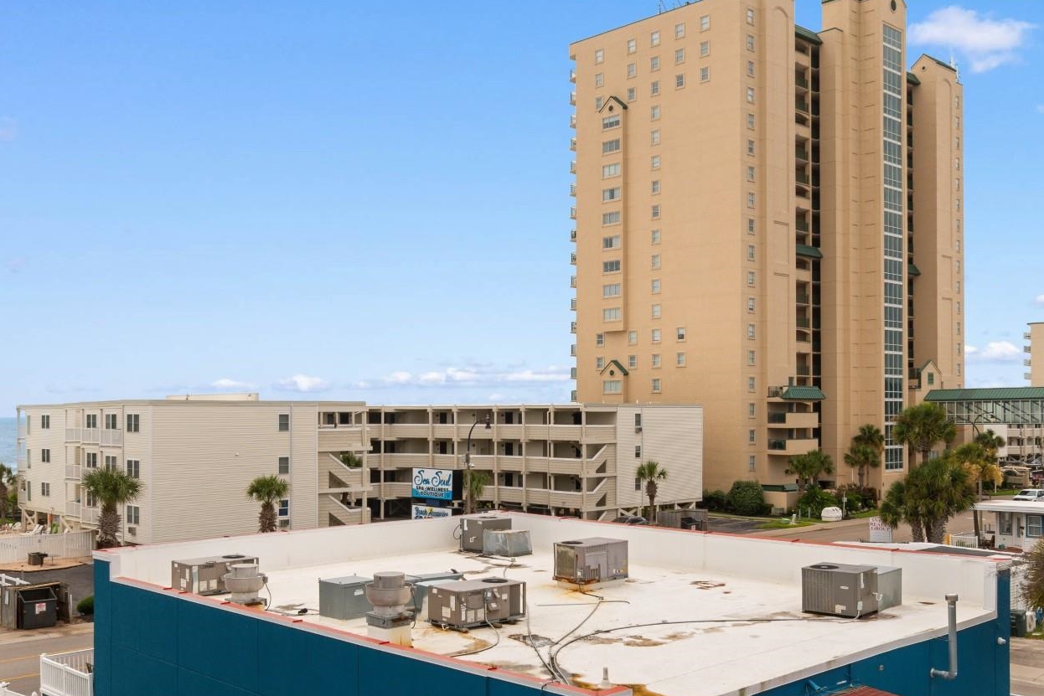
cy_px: 392
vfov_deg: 34.2
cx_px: 463
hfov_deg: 49.4
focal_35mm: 39
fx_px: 1131
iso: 100
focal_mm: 20
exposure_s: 1/320
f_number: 9
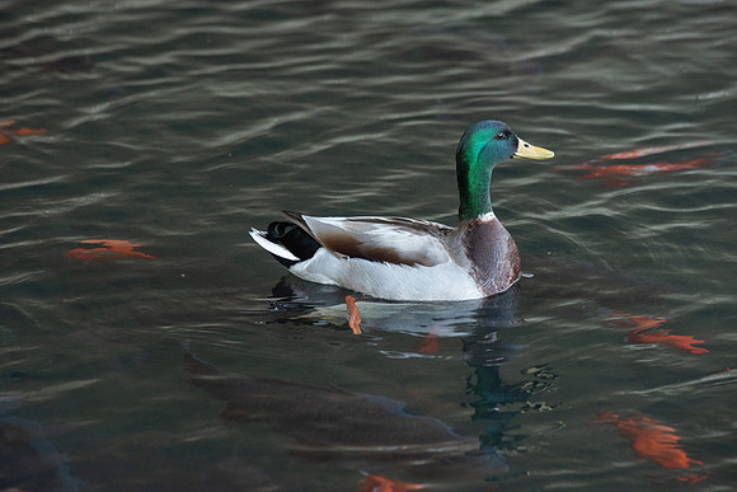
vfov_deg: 7.2
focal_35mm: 190
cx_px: 368
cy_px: 246
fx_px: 3890
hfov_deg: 10.8
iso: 640
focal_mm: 190
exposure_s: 1/320
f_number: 6.3
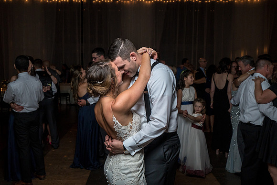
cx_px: 129
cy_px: 84
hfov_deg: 49.7
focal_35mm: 39
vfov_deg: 34.3
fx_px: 299
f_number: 4
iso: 2000
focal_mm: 35
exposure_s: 1/200
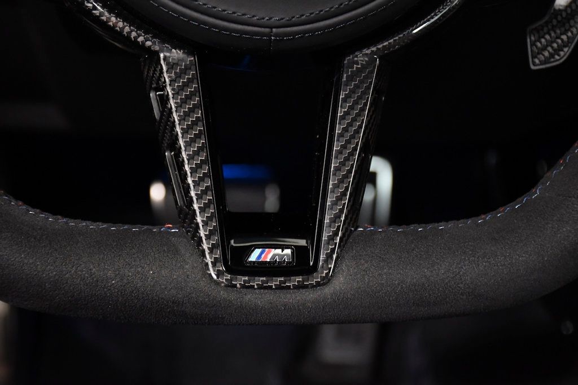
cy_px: 192
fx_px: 1349
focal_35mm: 84
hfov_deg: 24.2
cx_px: 289
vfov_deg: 16.3
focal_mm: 56
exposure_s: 1/60
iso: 2500
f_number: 5.6
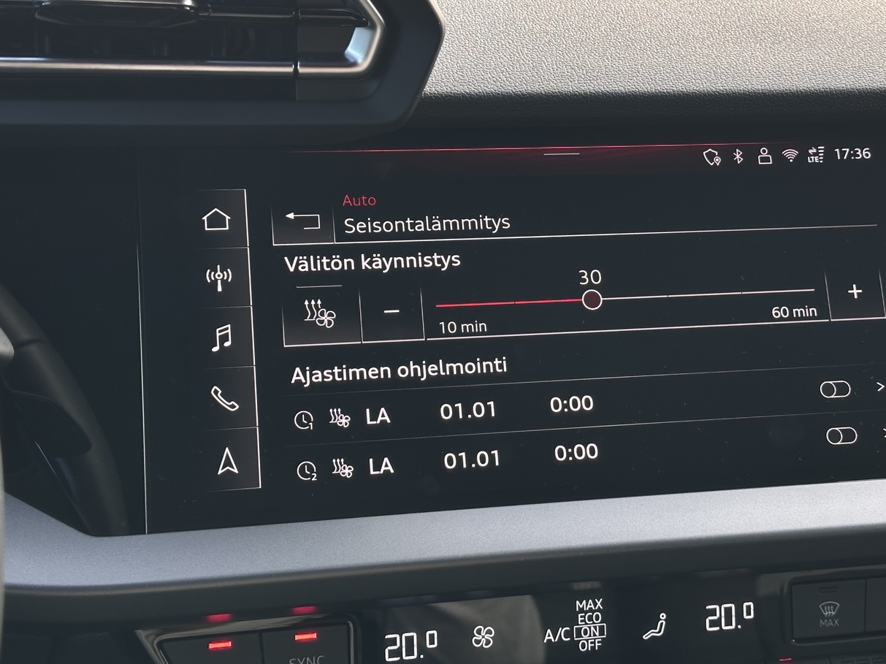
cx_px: 514
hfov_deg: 33.7
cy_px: 305
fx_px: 1458
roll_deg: -2.3
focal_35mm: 57
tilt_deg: -18.4
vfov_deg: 25.6
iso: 50
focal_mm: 6.86
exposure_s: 1/132
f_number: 1.78
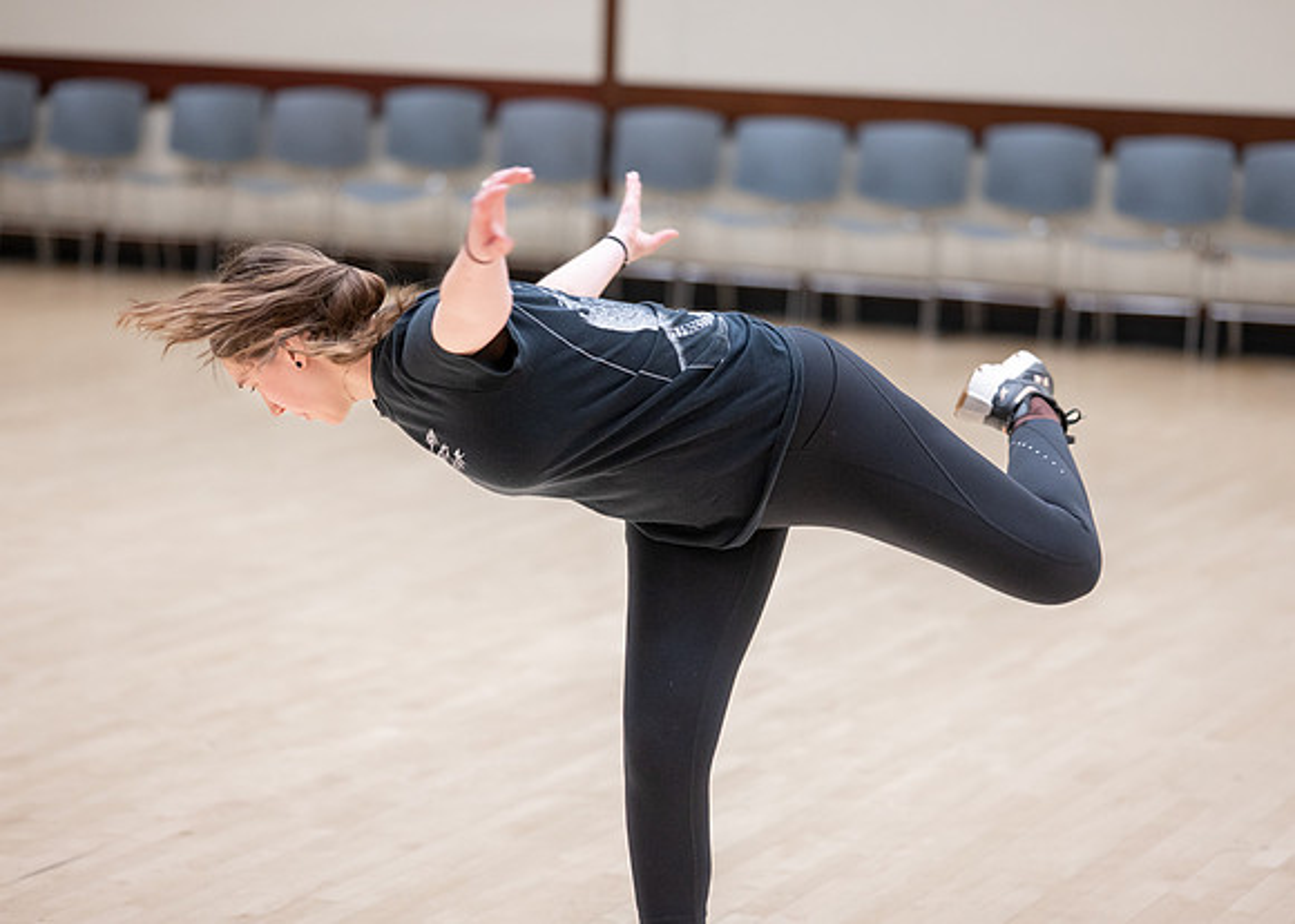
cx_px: 657
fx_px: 3792
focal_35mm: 103
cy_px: 526
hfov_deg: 19.4
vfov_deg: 13.9
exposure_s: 1/640
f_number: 1.8
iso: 1600
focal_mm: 85
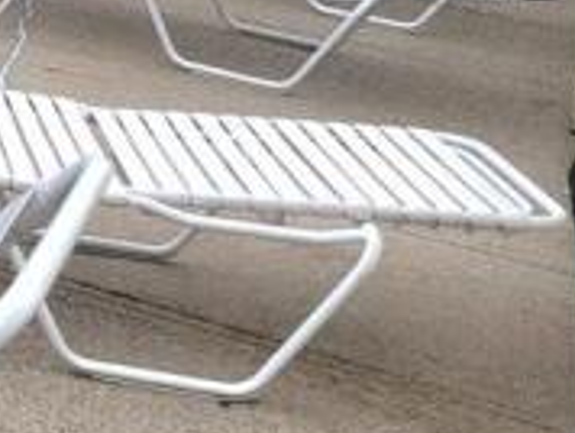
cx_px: -494
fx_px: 1746
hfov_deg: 15.7
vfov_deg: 13.4
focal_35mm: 105
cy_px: -200
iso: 40
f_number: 1.8
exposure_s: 1/2000
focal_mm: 5.4
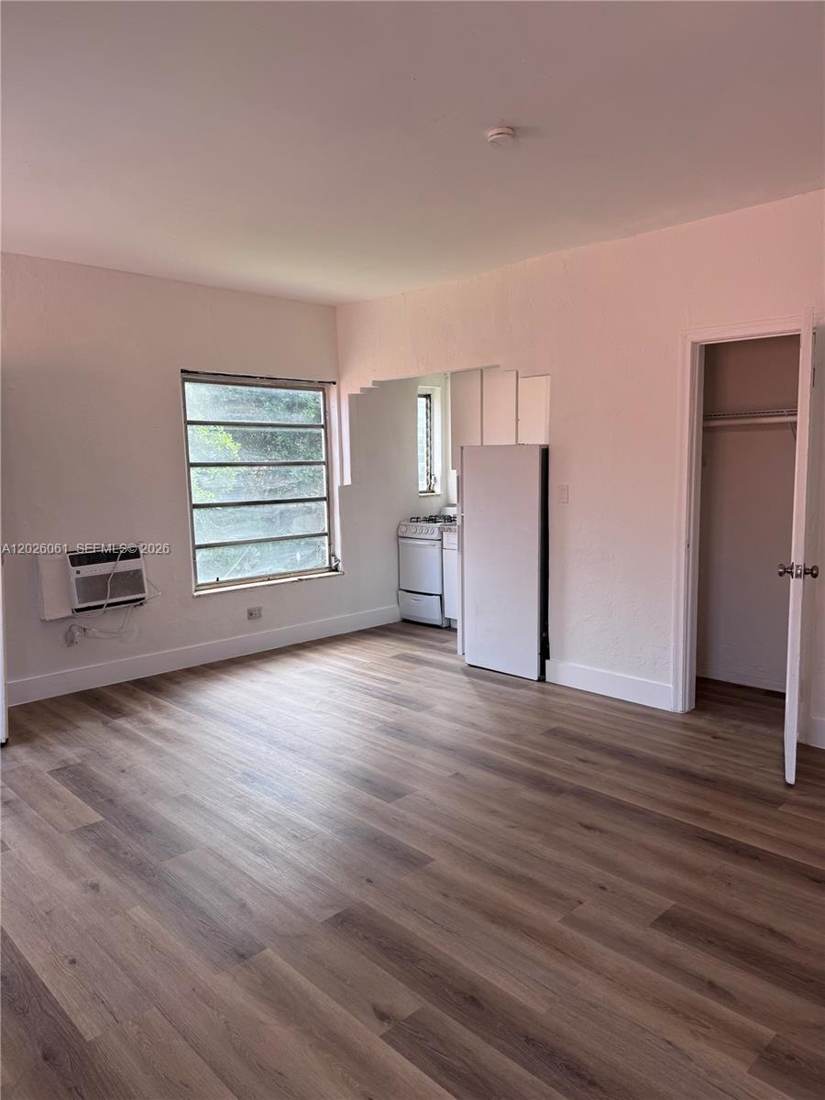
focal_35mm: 24
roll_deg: +0.2
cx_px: 412
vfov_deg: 71.6
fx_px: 763
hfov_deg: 56.8
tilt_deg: -7.1
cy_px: 550
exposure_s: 1/153
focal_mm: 6.76
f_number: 1.78
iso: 64
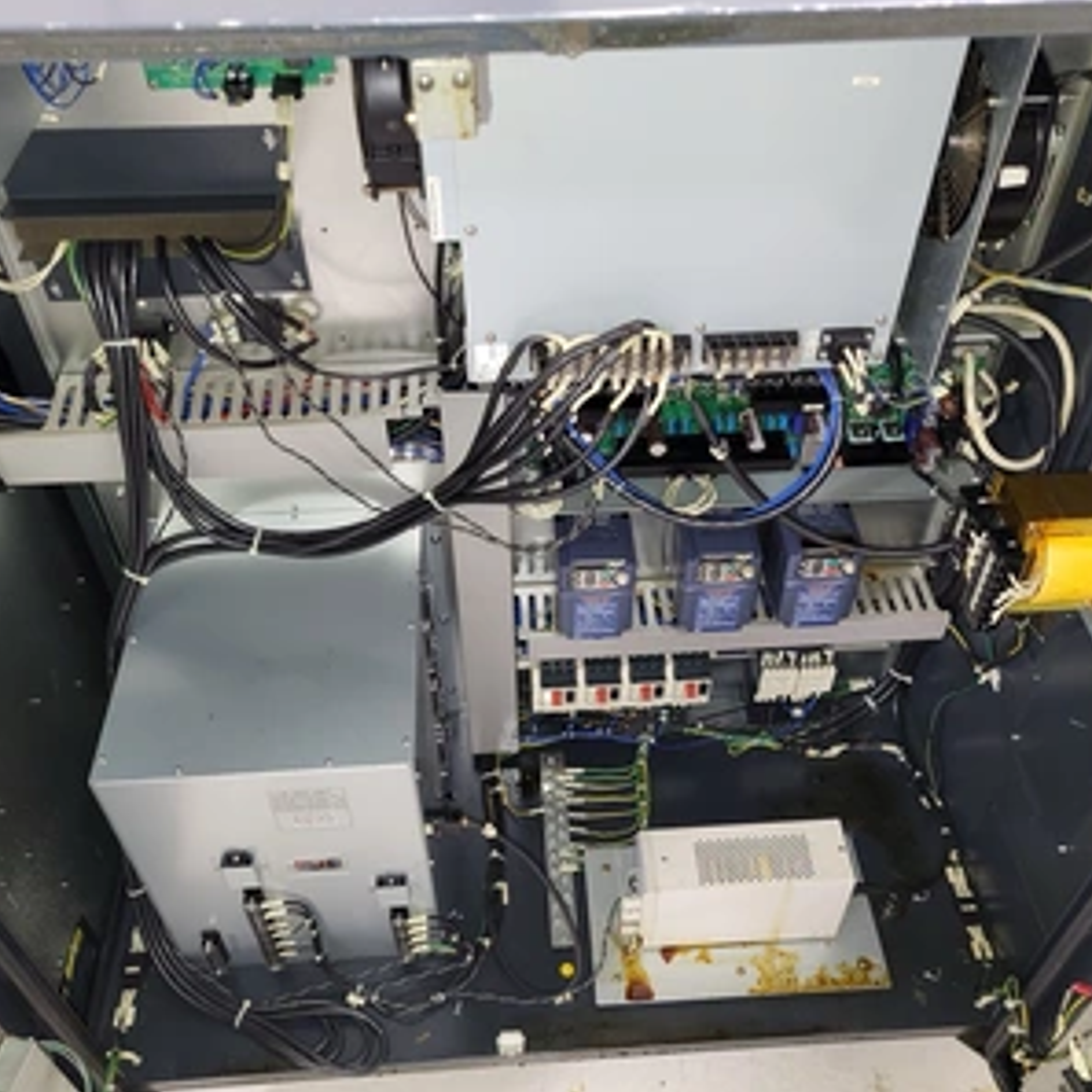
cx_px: 559
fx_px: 1106
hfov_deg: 52.5
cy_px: 544
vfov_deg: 52.5
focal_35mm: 31
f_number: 1.8
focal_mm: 5.4
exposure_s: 1/15
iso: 125
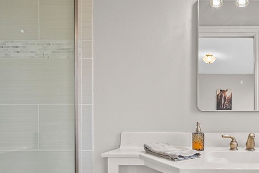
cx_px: 228
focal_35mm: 28
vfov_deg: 45.6
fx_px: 201
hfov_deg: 57.3
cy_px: 117
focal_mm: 9
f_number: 3.5
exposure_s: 1/30
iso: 800
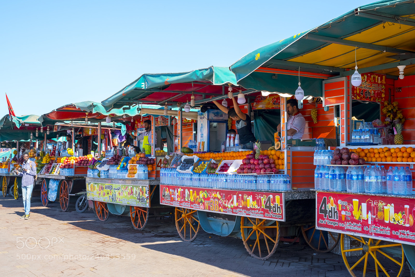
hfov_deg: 46.4
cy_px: 138
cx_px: 208
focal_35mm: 42
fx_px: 484
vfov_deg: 31.9
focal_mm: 42
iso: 200
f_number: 8
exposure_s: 1/250
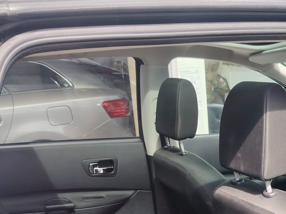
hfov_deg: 35.8
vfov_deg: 26.1
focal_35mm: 52
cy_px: 229
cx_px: 222
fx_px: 429
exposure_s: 1/900
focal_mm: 5.25
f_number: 1.75
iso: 769
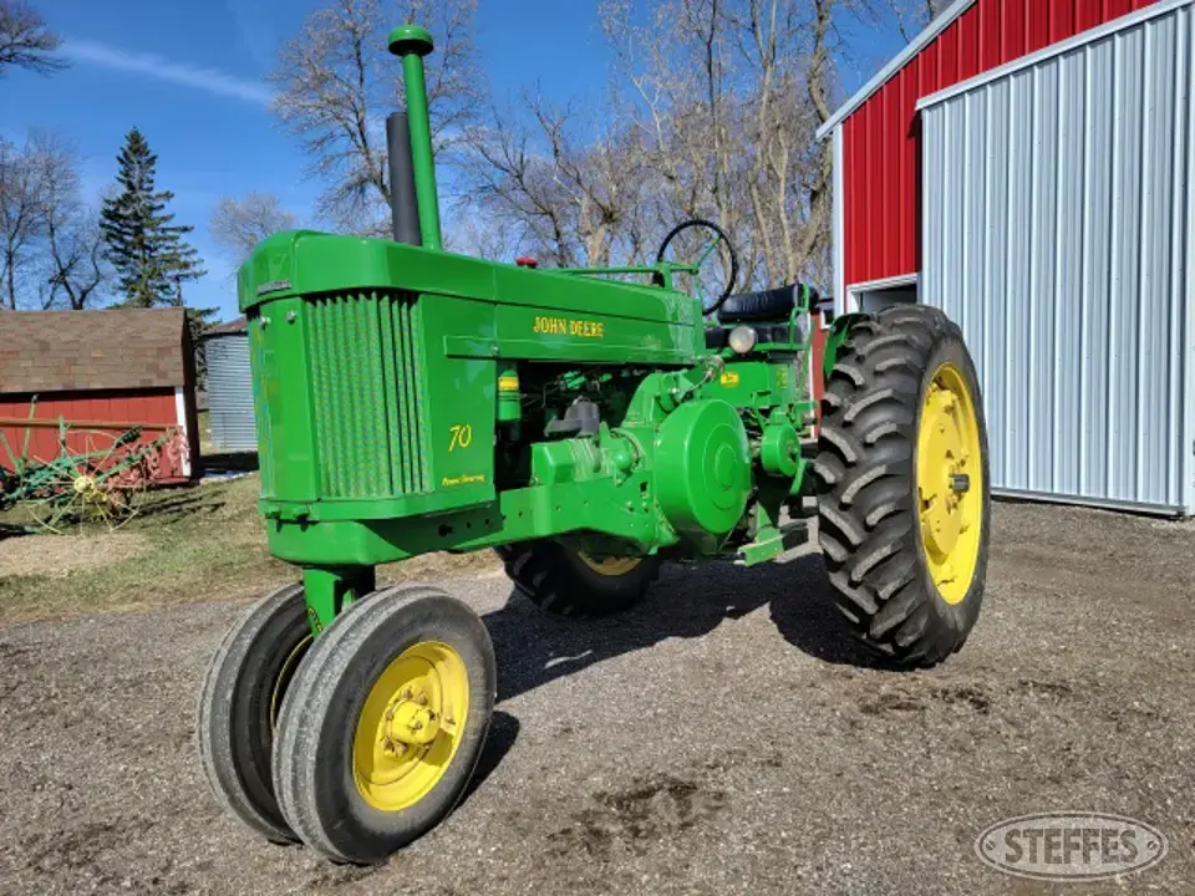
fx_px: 829
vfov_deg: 56.8
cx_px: 598
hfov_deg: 71.6
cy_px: 448
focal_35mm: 24
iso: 16
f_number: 1.8
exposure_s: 1/919
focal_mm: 6.7
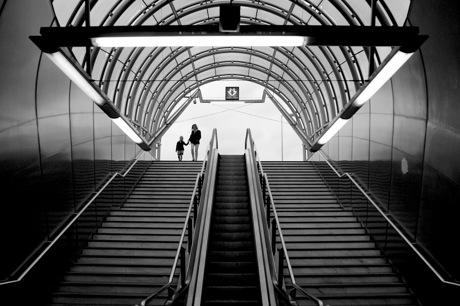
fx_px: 383
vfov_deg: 43.6
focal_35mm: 30
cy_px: 153
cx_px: 230
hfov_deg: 62.0
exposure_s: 1/250
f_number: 4
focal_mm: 20
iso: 400
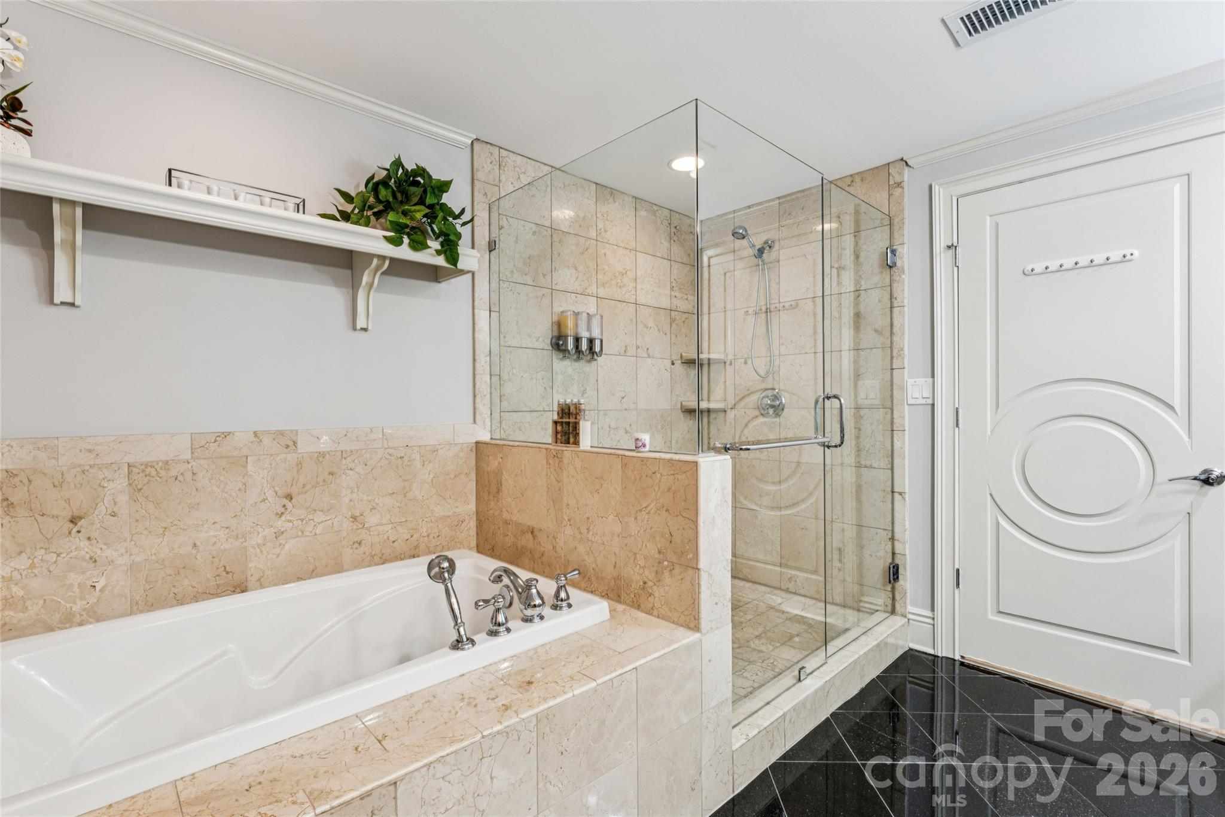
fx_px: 555
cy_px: 408
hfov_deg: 95.7
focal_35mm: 16
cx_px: 612
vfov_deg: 72.7
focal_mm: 16.3
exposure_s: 1
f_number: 13
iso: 100
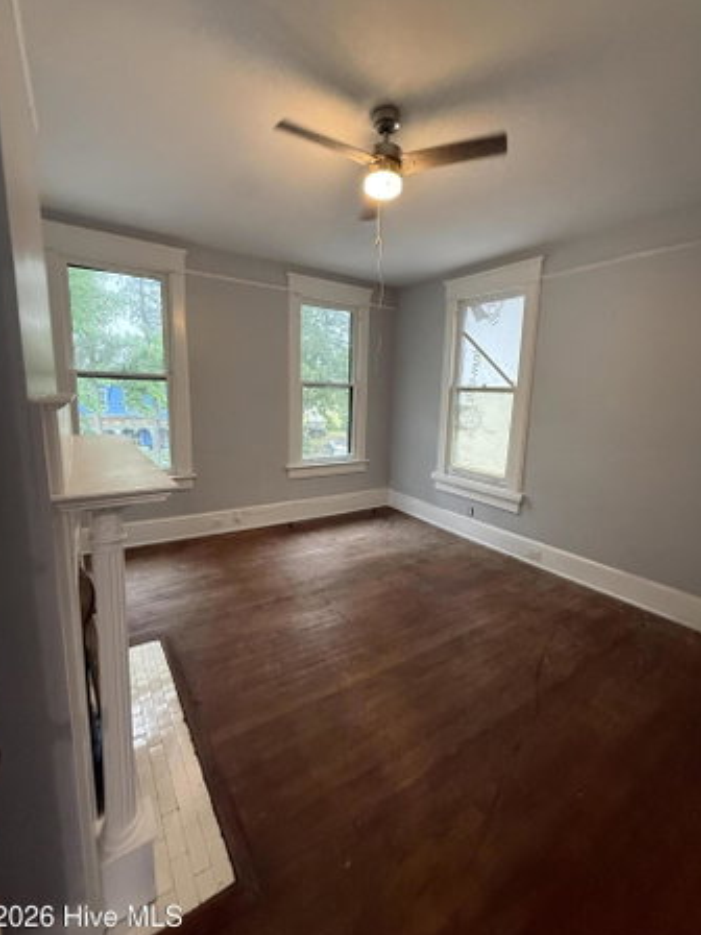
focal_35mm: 15
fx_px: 405
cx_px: 344
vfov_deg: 98.2
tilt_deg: -9.1
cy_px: 461
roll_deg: -0.9
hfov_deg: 81.7
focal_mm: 2.22
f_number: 2.2
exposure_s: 1/60
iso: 640
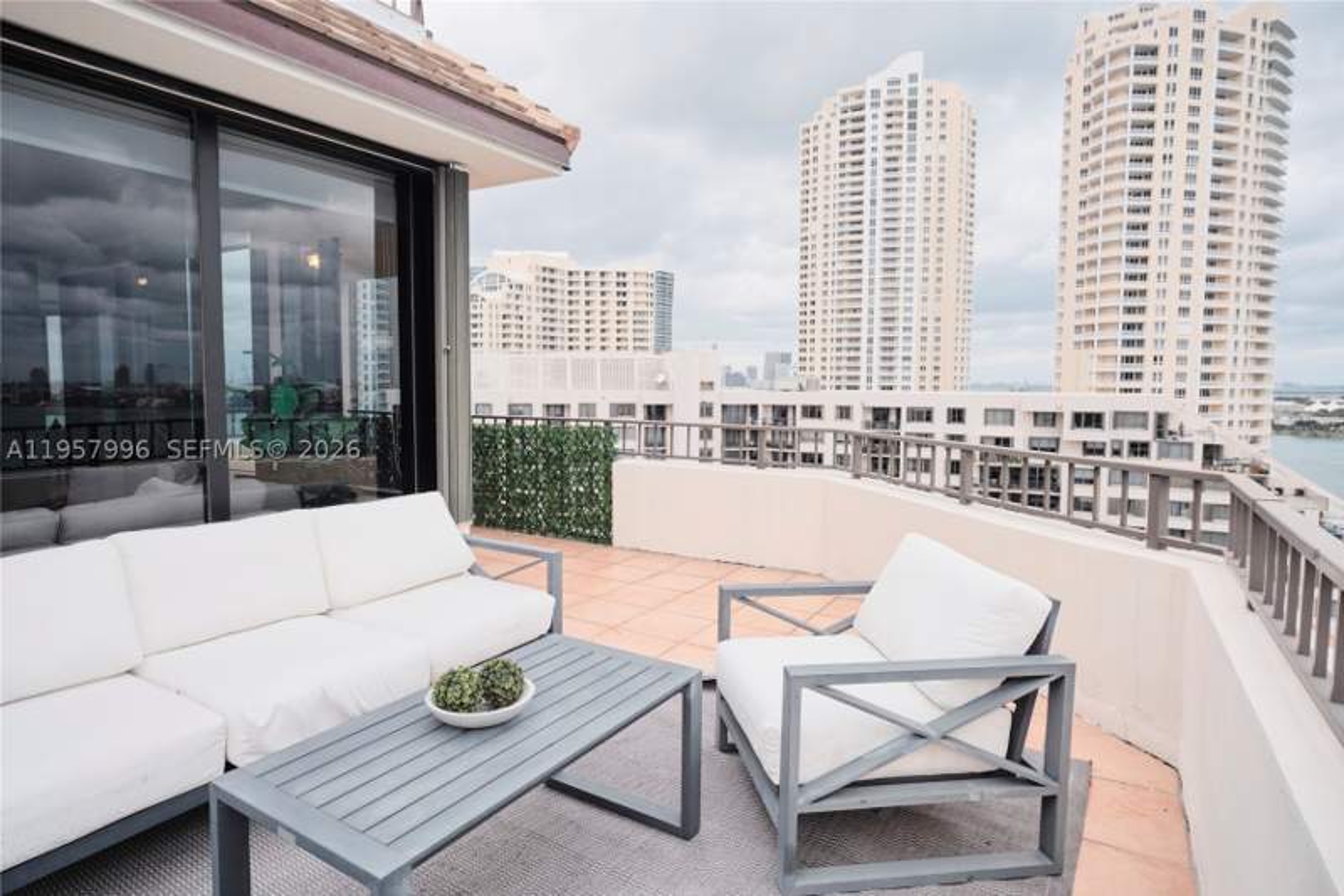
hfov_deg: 84.0
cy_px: 448
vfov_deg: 61.9
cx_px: 672
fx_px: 746
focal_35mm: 20
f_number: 5.6
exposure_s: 1/250
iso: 1250
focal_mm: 13
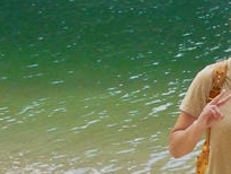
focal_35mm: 164
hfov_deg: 11.0
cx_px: 454
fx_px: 1095
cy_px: -172
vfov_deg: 8.6
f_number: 6.3
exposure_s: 1/320
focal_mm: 14
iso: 160
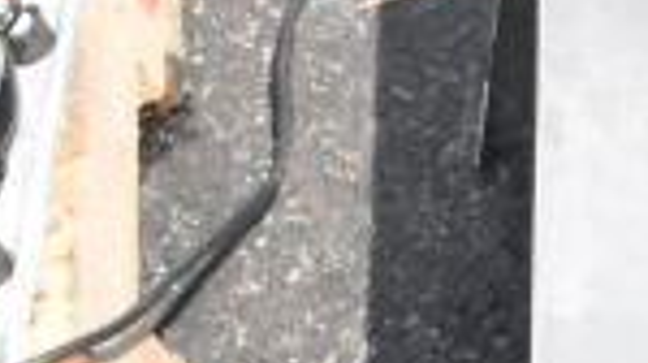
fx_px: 4600
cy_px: 1366
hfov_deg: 7.8
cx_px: 1080
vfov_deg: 4.2
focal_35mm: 268
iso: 1600
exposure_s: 1/500
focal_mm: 28
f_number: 11
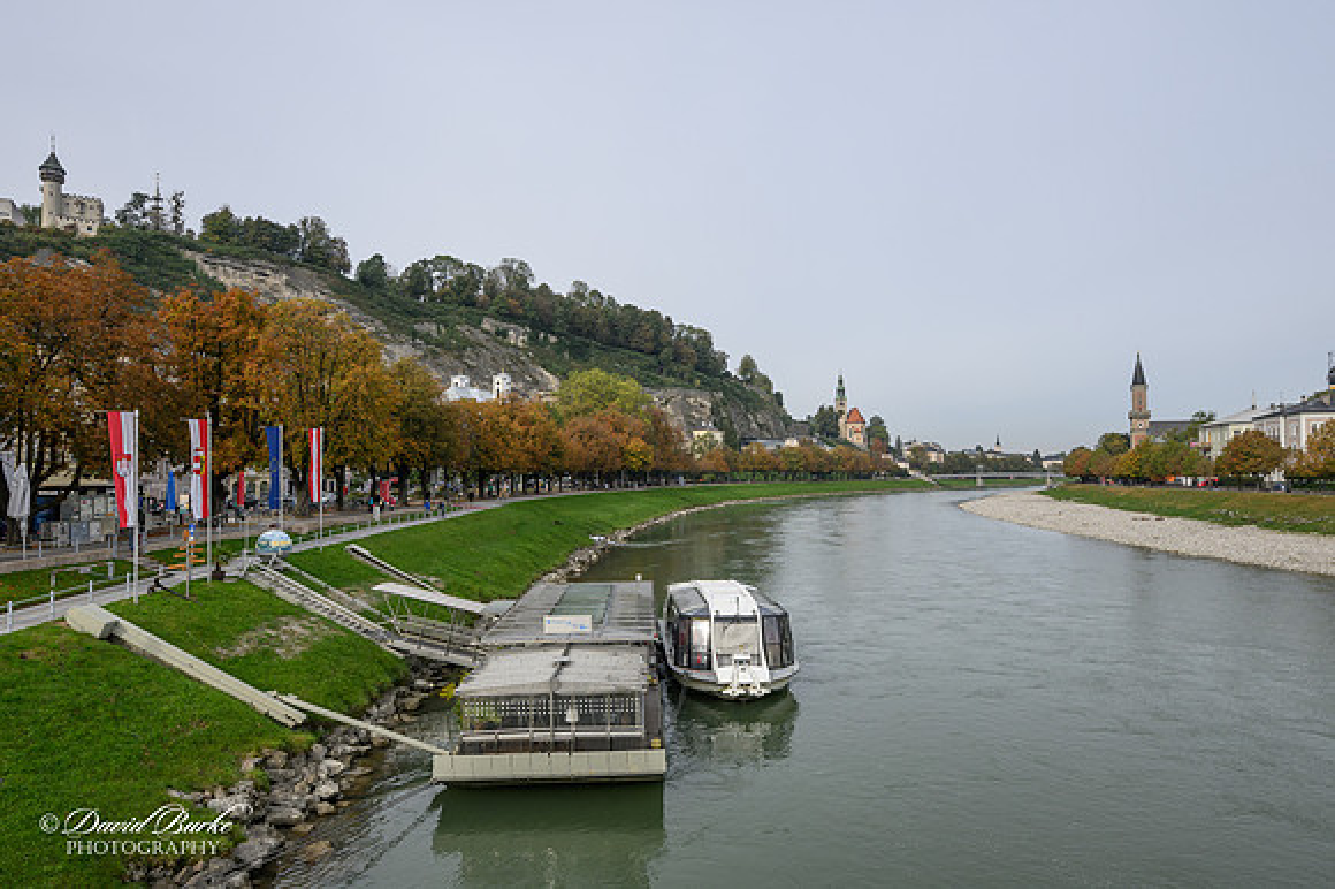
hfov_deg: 81.2
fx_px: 778
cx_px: 668
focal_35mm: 21
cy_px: 444
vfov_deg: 59.4
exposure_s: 1/200
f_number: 10
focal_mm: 14
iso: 140
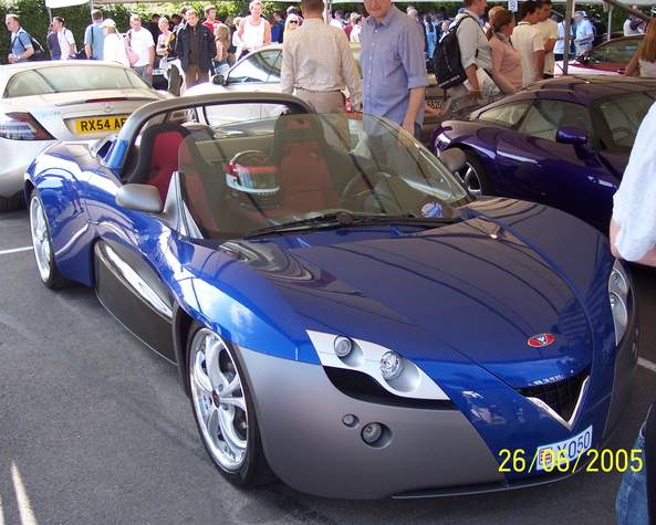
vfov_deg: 37.4
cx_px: 327
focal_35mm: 40
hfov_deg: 45.8
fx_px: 777
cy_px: 262
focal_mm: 8
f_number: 2.8
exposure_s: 1/350
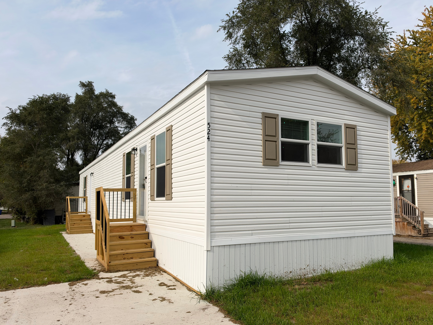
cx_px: 216
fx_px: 300
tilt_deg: +5.1
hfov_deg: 71.6
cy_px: 162
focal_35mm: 24
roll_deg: +1.4
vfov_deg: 56.8
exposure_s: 1/6024
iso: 64
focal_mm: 6.93
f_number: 1.8
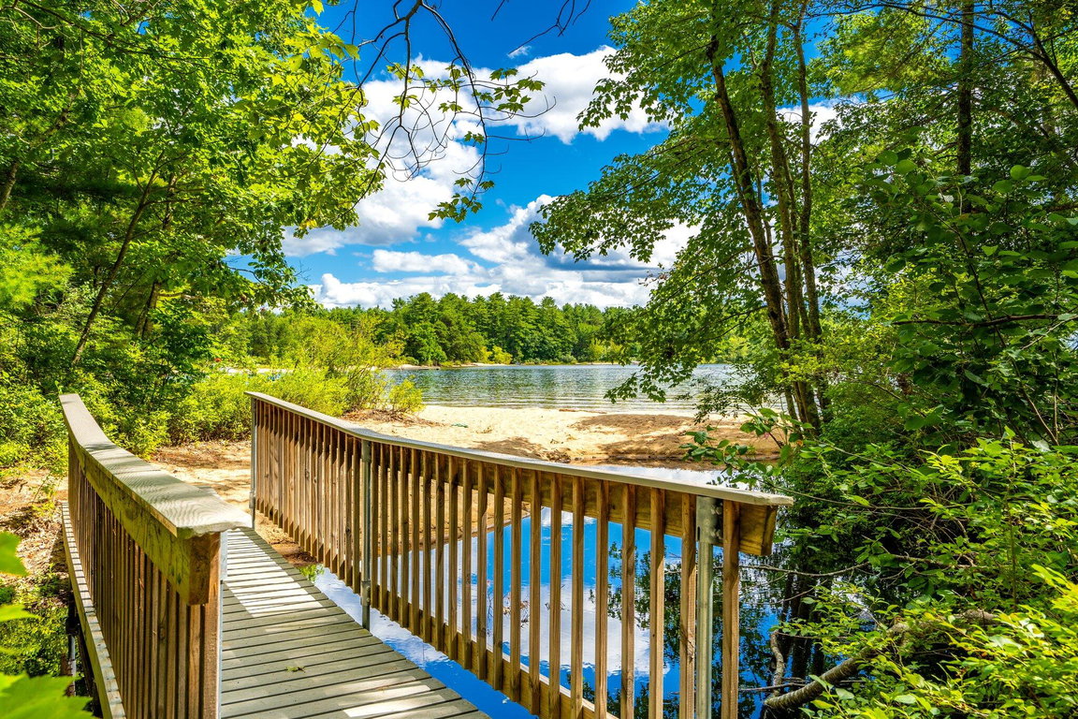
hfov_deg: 60.3
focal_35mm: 31
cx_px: 539
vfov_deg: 42.3
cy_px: 360
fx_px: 928
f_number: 8
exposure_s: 1/250
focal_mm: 31
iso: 50
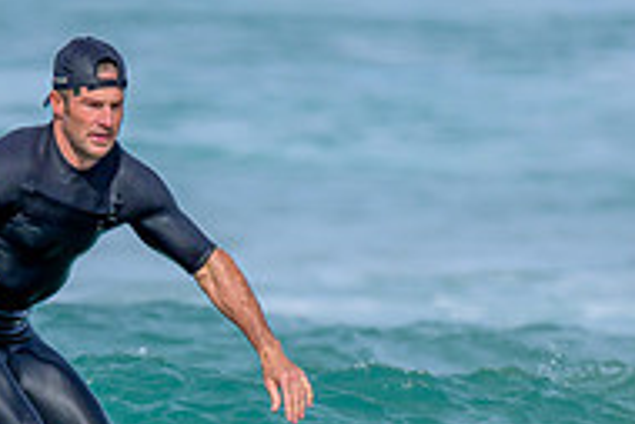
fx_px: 59363
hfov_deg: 0.6
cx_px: 57
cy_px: 684
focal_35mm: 3363
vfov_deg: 0.4
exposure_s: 1/2000
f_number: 6.3
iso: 280
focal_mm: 800
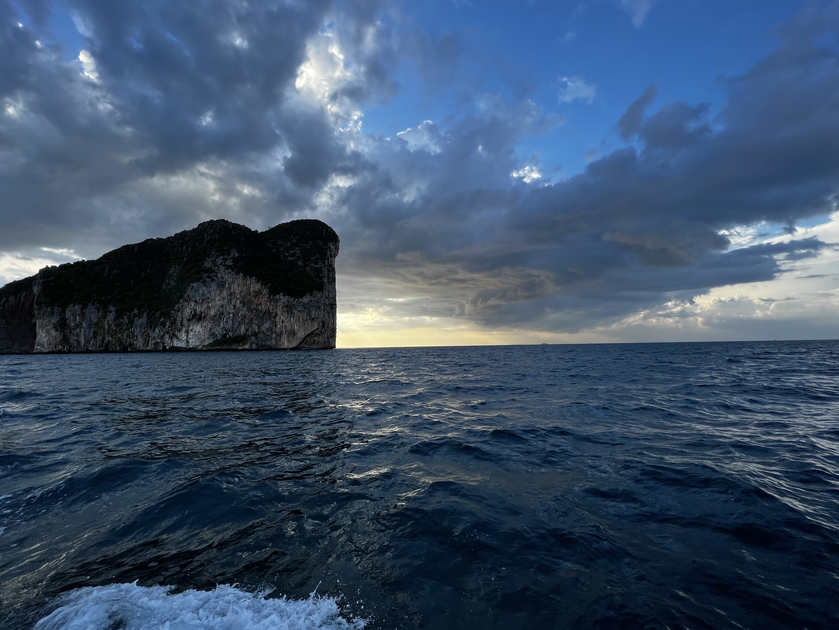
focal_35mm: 14
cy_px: 291
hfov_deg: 102.0
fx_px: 339
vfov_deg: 85.5
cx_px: 406
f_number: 1.8
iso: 32
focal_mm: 1.57
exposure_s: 1/619
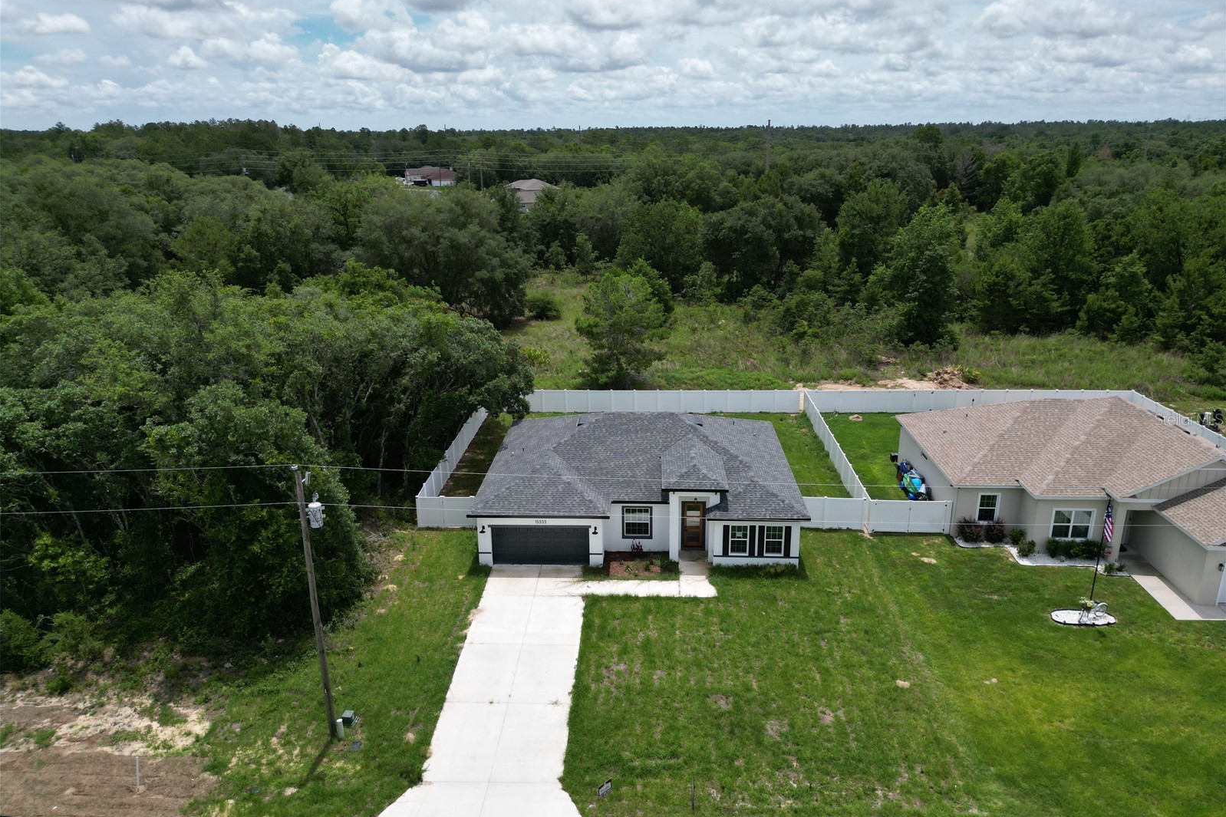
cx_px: 613
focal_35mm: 25
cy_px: 419
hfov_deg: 71.5
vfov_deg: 51.3
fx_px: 851
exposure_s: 1/4000
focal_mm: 6.72
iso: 110
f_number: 1.7
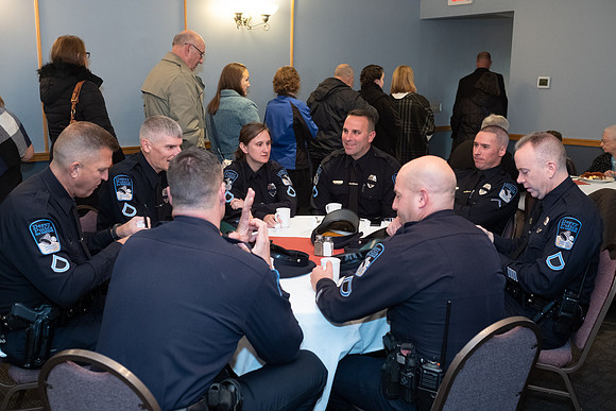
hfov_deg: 54.4
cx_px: 308
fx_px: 599
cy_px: 206
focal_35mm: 35
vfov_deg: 37.9
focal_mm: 23
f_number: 2.8
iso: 1600
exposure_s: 1/125
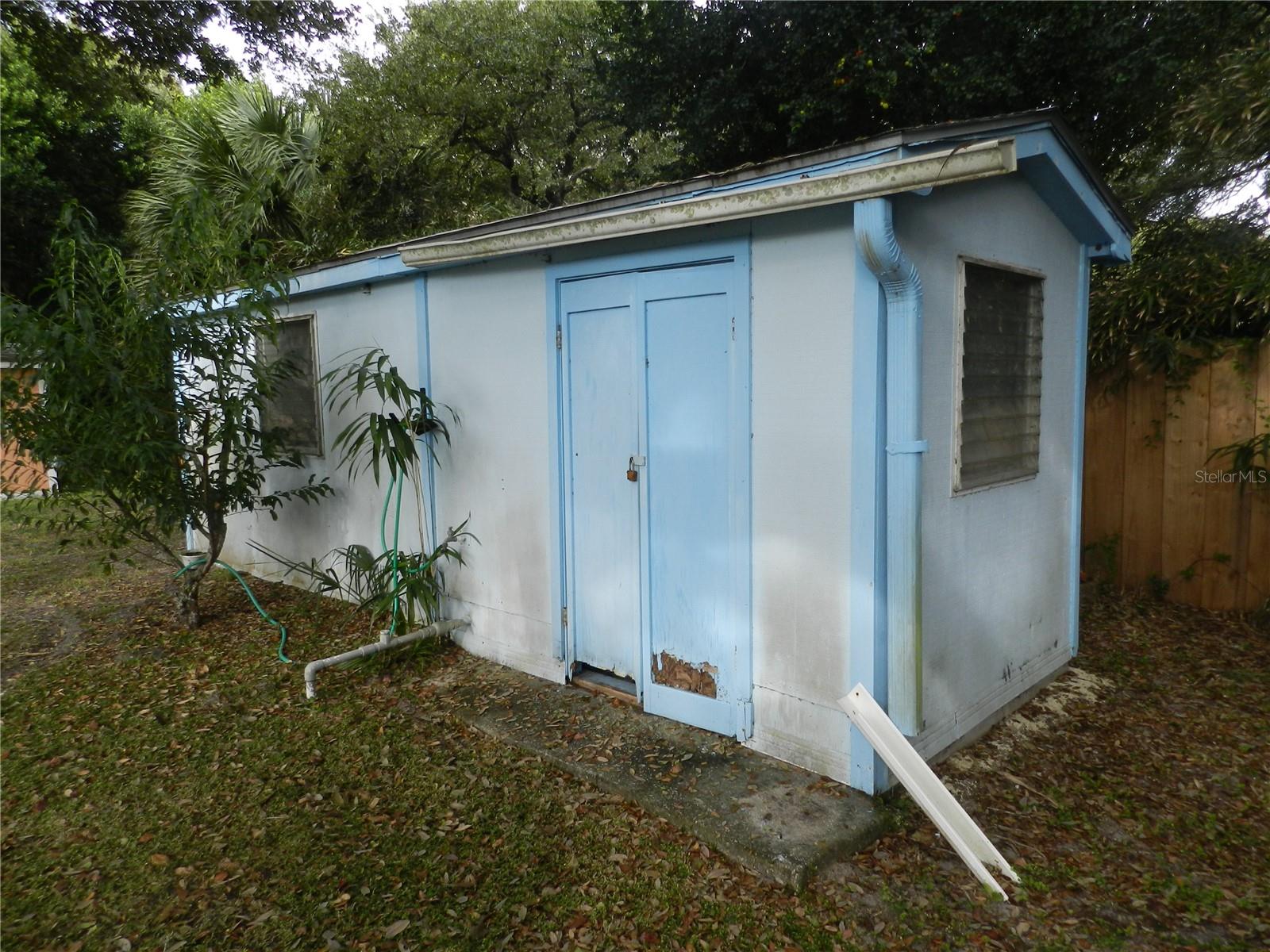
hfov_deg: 73.9
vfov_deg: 58.9
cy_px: 476
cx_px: 635
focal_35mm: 23
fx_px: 844
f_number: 3.4
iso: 160
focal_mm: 4
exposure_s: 1/400
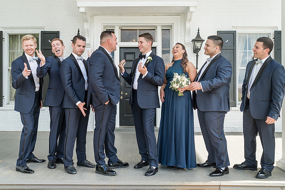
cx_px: 139
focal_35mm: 37
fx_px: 296
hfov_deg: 51.5
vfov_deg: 35.6
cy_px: 91
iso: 100
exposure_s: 1/250
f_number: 4
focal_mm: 35
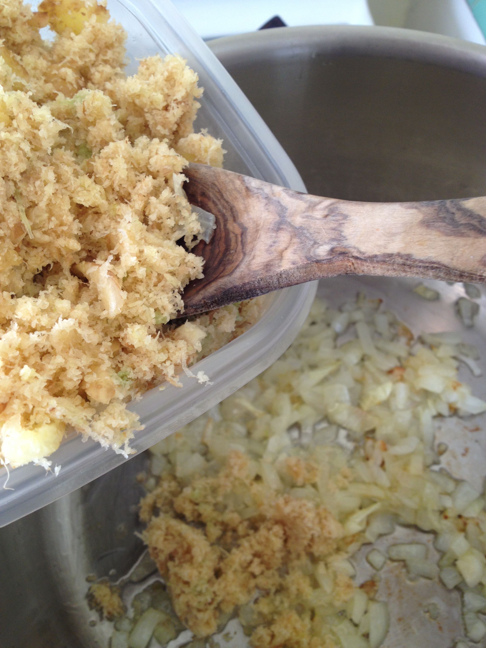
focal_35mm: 35
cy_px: 324
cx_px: 243
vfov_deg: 52.6
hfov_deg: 40.7
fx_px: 655
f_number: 2.4
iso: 50
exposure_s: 1/24
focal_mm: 4.28
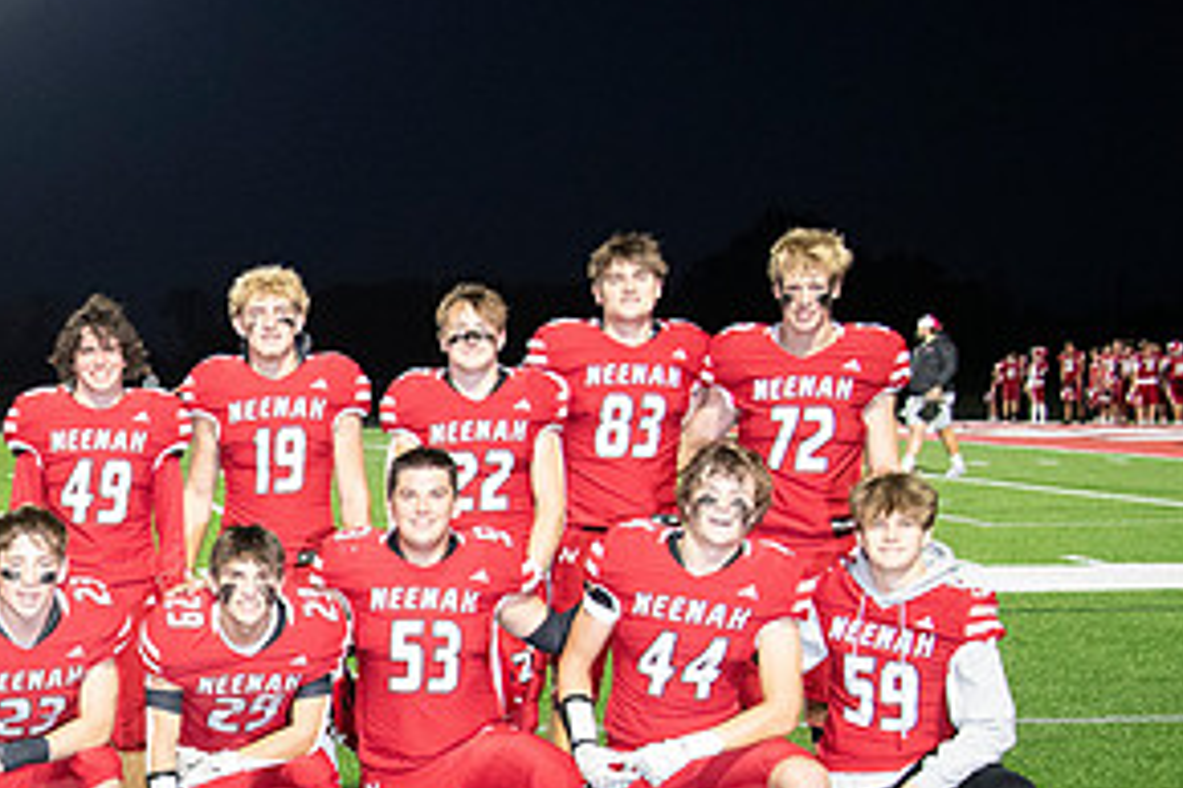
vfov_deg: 16.9
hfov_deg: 24.3
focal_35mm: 80
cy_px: 659
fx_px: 2627
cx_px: 20
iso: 5000
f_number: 5.6
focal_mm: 40
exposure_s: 1/160
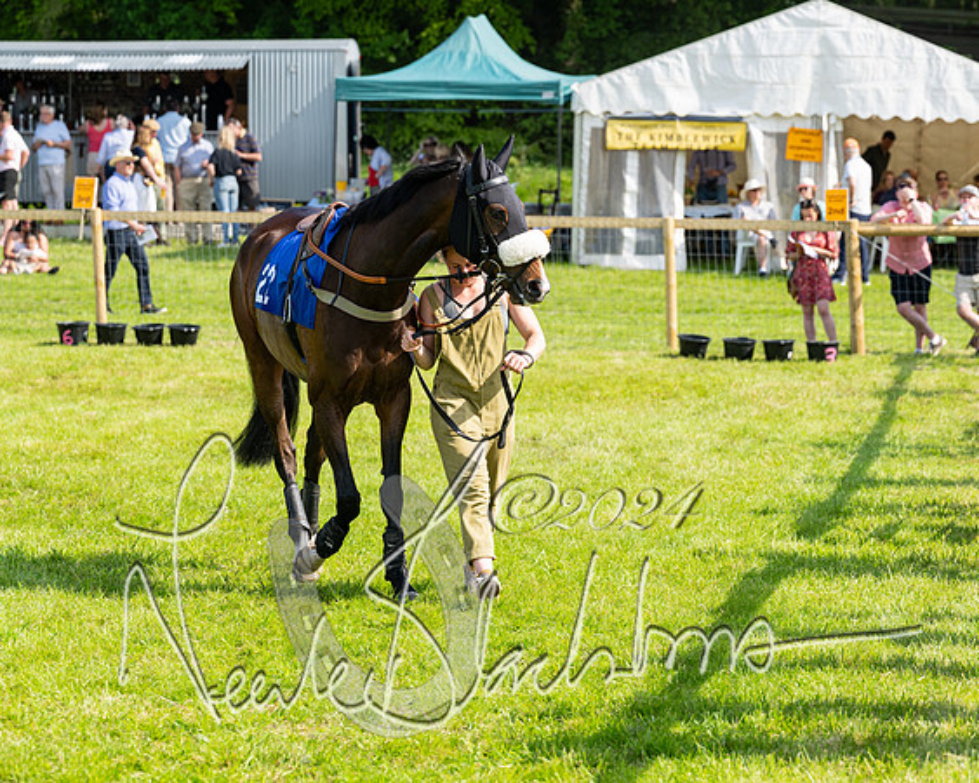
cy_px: 392
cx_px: 490
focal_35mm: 135
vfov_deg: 11.4
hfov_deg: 14.2
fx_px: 3916
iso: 200
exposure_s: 1/800
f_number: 5
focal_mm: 120
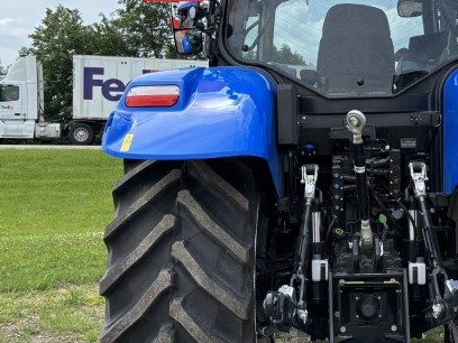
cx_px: 335
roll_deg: -0.1
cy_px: 150
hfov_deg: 36.7
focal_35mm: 51
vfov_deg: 28.5
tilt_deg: -0.8
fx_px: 675
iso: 50
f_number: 1.6
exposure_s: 1/2639
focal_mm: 5.96
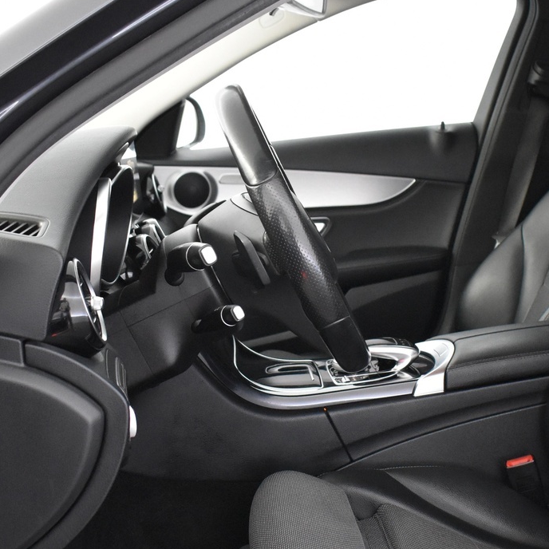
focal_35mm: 54
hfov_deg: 31.6
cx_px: 300
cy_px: 377
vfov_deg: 31.3
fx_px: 969
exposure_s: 1/20
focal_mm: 18
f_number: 3.5
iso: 3200
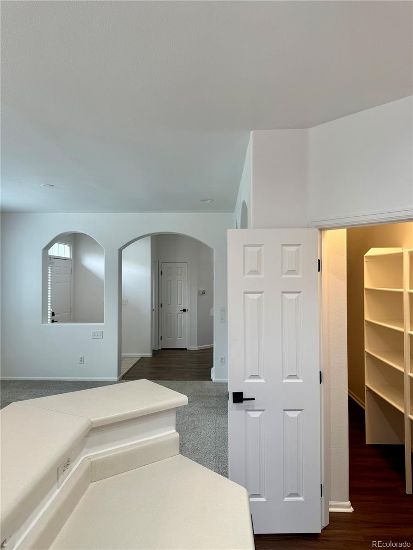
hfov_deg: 56.8
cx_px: 206
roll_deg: -0.2
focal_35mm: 24
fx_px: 382
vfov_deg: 71.6
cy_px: 275
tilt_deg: +0.6
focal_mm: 6.76
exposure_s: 1/120
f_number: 1.78
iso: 100
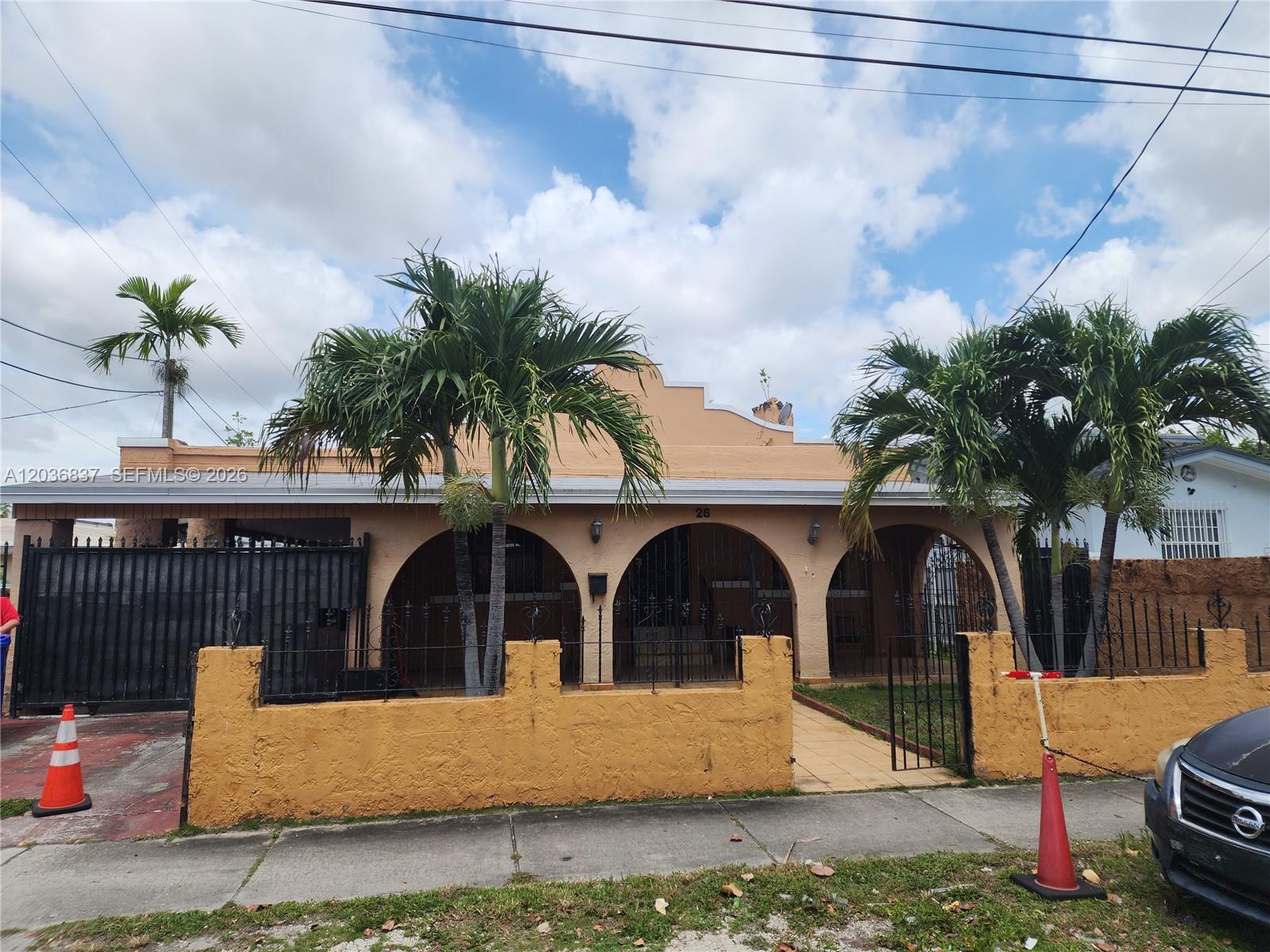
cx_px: 635
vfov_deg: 58.9
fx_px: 844
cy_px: 476
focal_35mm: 23
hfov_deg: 73.9
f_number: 1.8
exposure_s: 1/909
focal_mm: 6.4
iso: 12
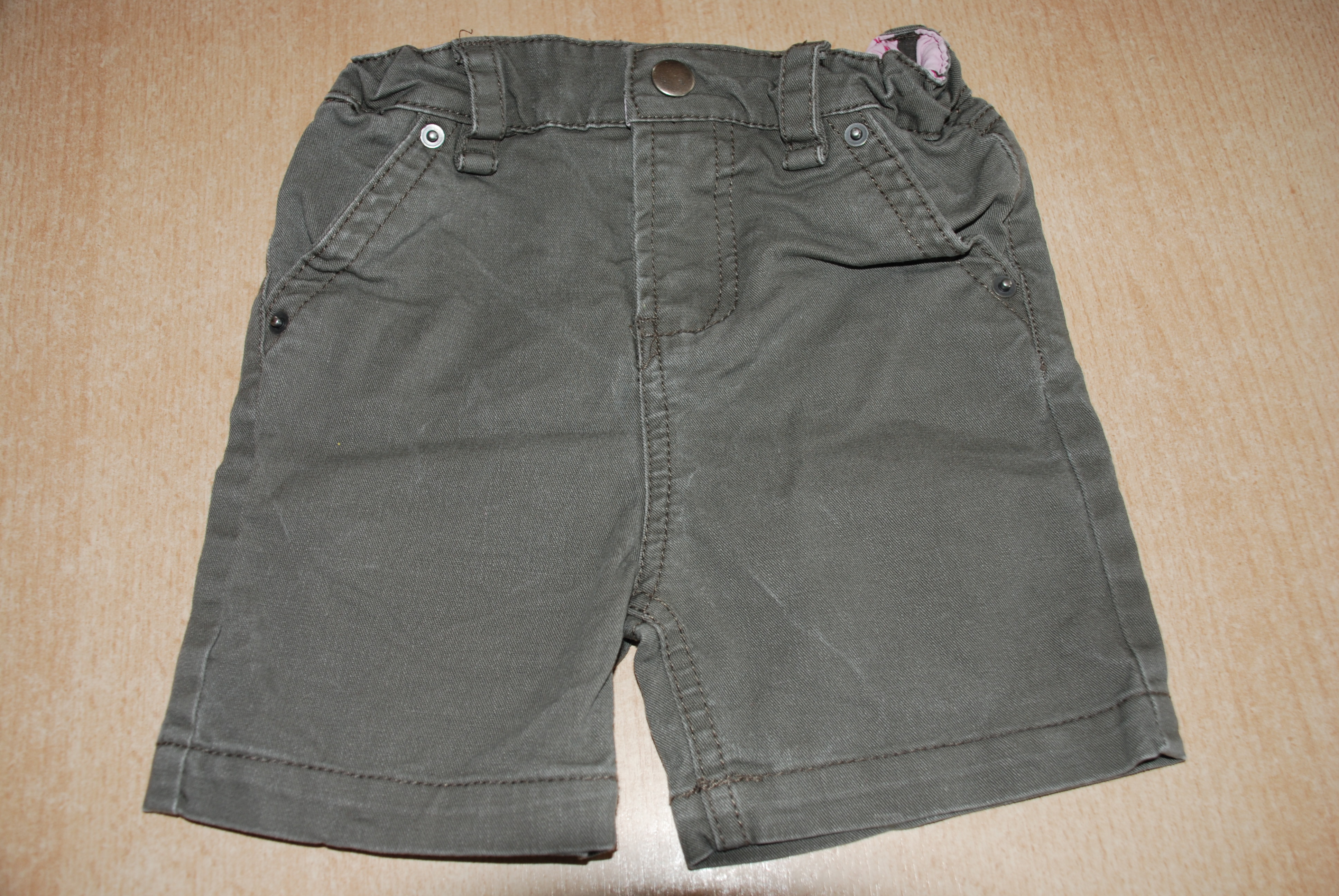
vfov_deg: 37.0
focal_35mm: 36
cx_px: 670
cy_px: 448
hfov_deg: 53.1
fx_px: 1341
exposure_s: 1/60
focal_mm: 24
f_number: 4
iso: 200
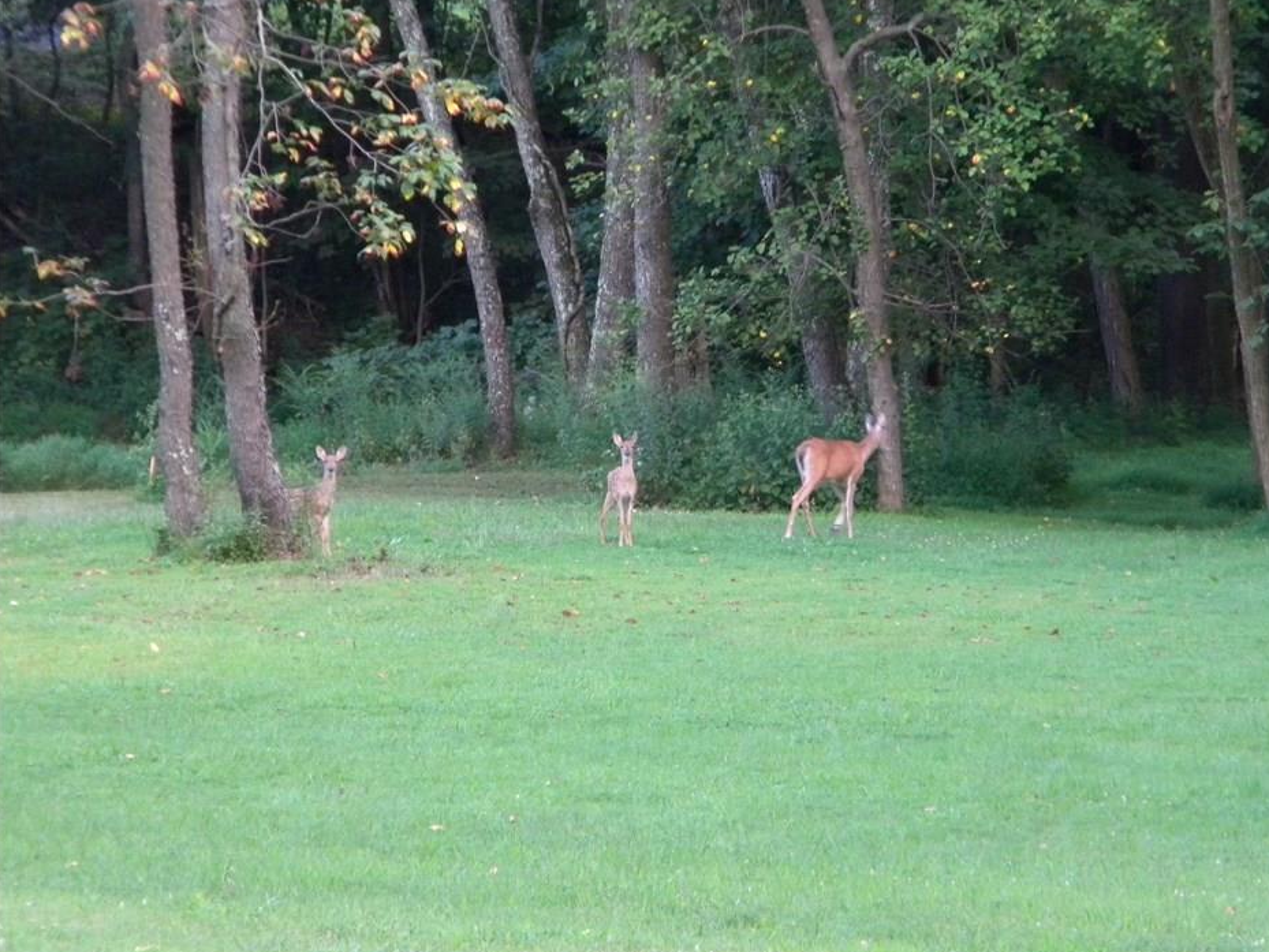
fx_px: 9129
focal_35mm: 249
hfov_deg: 8.0
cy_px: 492
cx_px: 694
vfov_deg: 6.0
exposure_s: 1/23.7
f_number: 5.4
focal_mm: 41
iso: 400
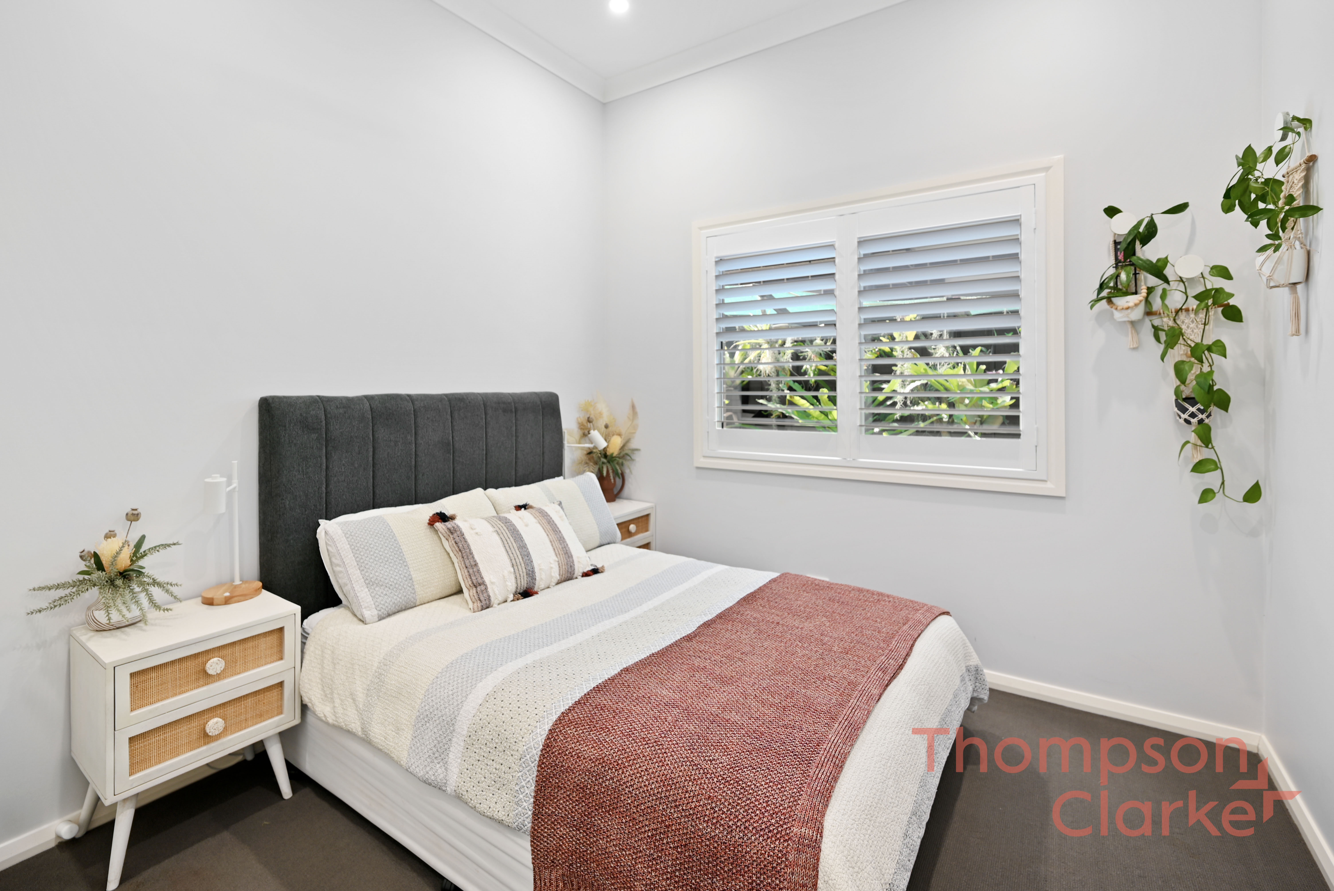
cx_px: 667
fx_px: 556
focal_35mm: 15
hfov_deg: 100.4
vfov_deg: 77.4
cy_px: 446
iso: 100
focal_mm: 15
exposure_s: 1/5
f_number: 4
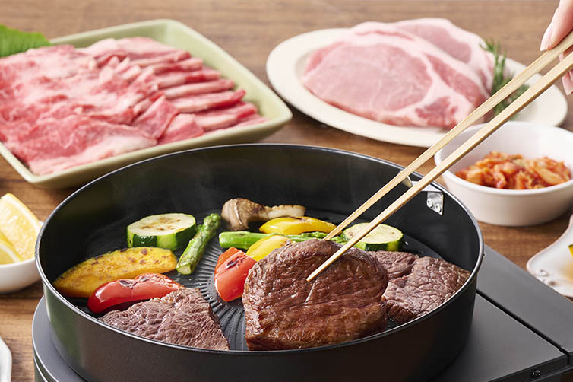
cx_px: 328
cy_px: 303
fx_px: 2609
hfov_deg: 12.5
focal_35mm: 164
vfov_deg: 8.3
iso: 125
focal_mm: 103
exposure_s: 1/160
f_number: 11
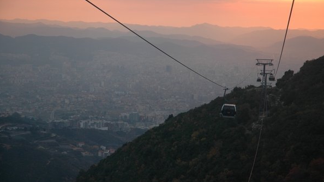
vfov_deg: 10.9
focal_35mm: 111
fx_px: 954
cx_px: 161
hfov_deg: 19.3
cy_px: 86
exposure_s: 1/40
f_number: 4.5
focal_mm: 70
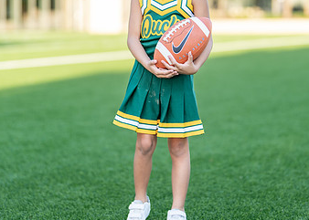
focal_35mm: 99
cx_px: 166
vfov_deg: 14.4
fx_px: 868
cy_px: 56
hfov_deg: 20.2
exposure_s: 1/1000
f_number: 1.2
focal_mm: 50
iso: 100
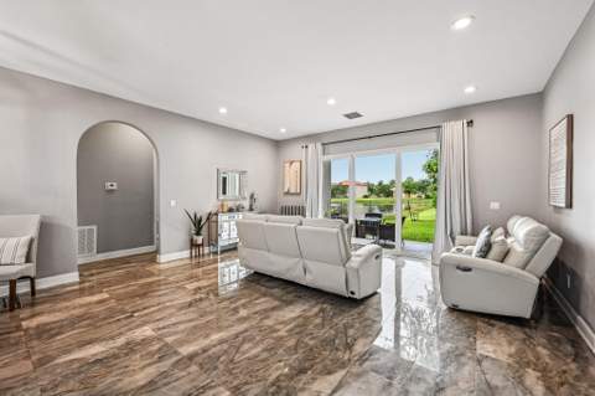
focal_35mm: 14
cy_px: 198
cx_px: 298
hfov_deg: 104.3
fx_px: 231
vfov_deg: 81.1
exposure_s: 1/200
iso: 3200
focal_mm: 14
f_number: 8
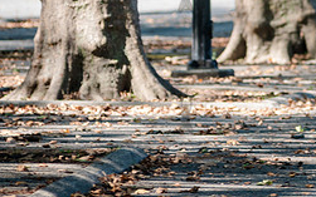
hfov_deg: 3.3
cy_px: 51
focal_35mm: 627
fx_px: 5401
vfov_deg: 2.1
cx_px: 347
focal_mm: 200
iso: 500
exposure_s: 1/500
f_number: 4
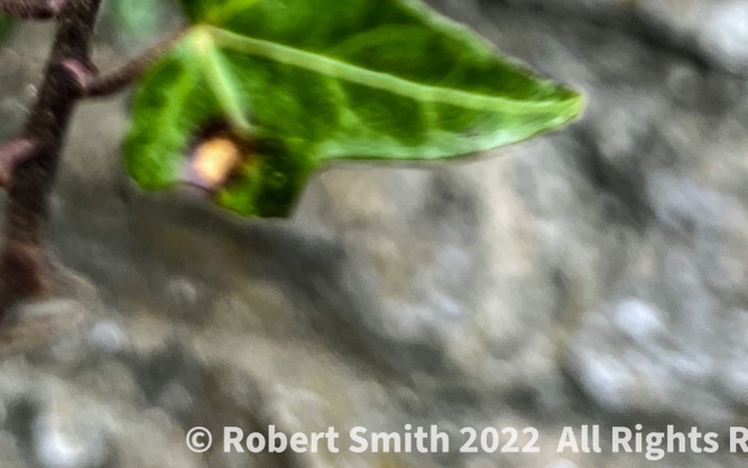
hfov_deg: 33.0
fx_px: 1264
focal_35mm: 62
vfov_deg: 18.2
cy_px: -270
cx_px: 393
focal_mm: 5.7
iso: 125
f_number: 1.5
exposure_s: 1/115
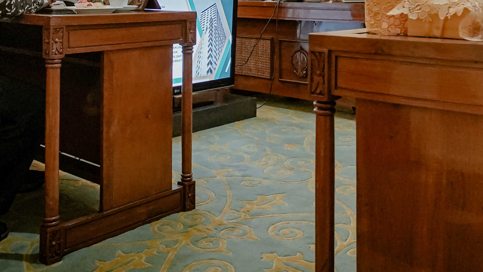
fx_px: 628
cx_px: 297
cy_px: -54
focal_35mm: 49
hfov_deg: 41.8
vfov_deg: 22.5
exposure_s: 1/100
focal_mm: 19
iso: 4000
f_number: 4
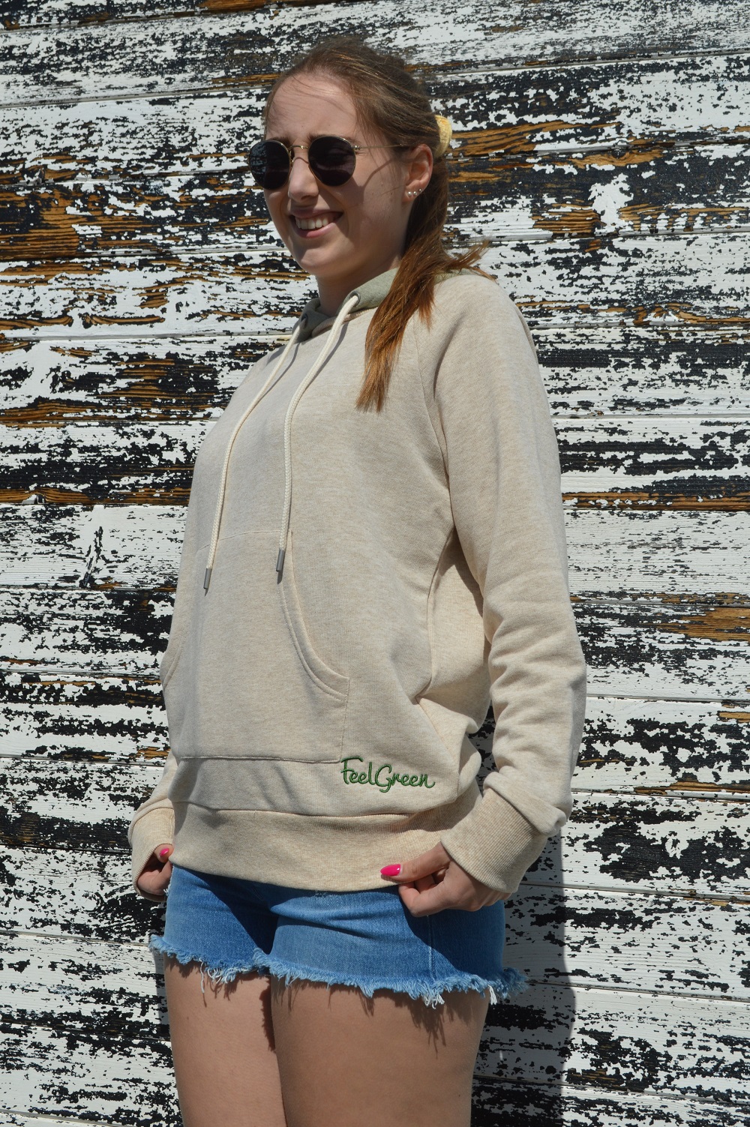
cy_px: 564
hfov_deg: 28.0
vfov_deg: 41.1
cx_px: 375
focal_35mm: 48
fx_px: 1502
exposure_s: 1/400
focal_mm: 32
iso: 100
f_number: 10
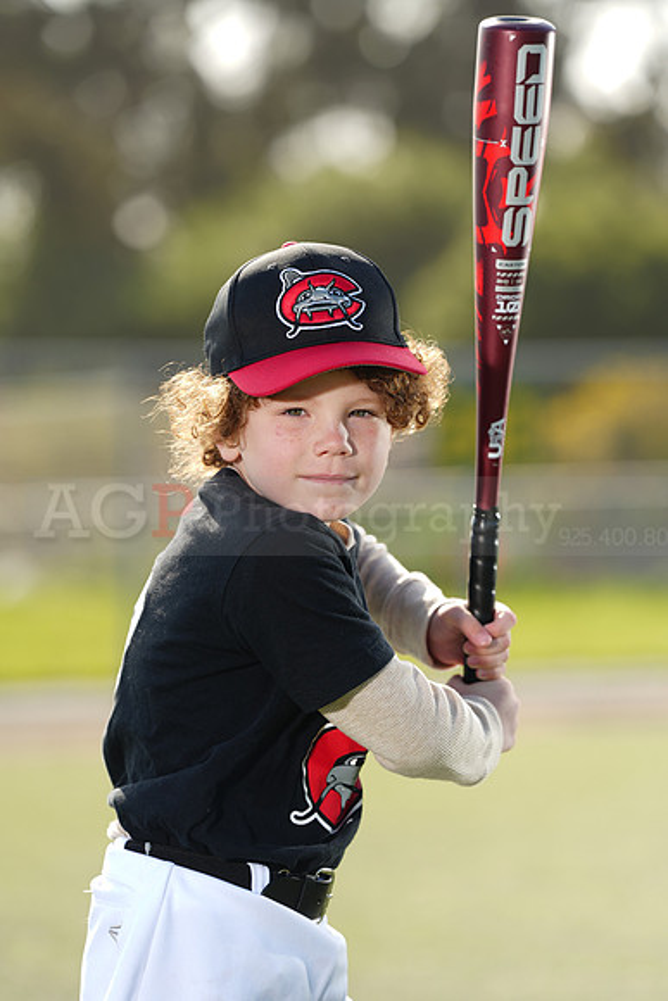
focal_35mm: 200
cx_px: 334
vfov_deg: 10.3
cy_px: 500
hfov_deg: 6.9
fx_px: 5563
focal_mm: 200
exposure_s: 1/250
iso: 64
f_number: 4.5
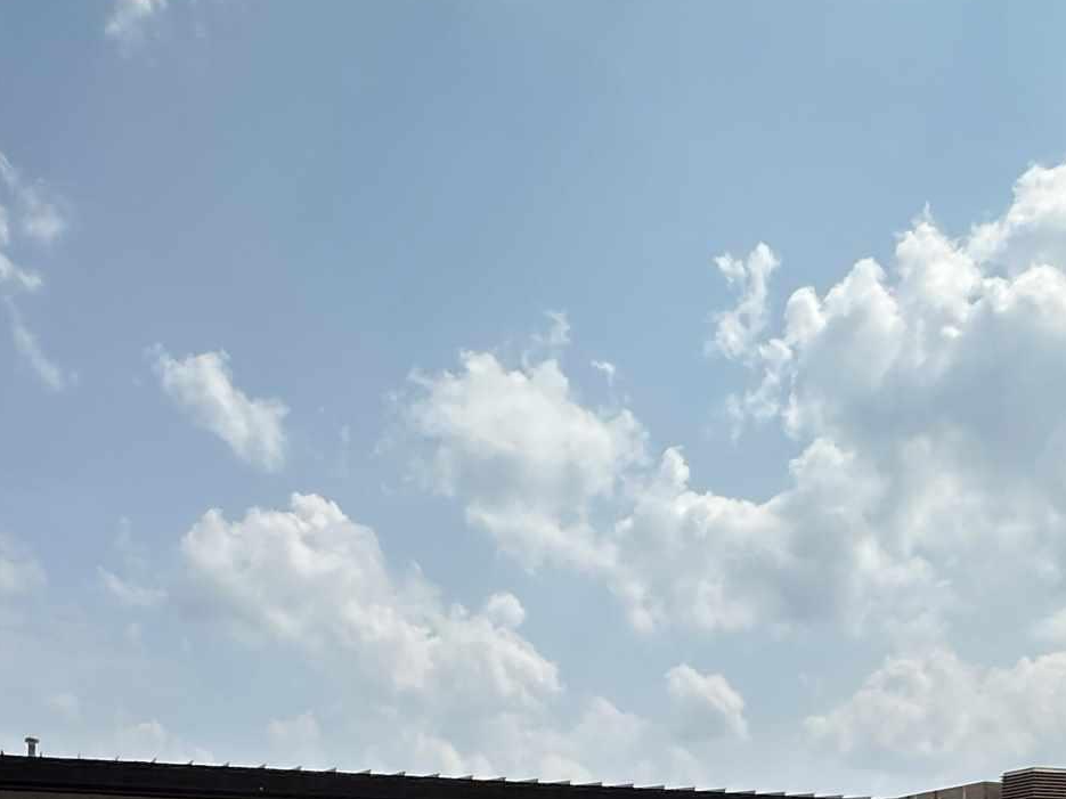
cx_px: 415
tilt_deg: -1.1
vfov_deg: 26.8
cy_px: 1025
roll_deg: -0.9
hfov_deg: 41.0
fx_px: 1416
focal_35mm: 46
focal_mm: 2.22
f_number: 2.2
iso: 50
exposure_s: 1/3509
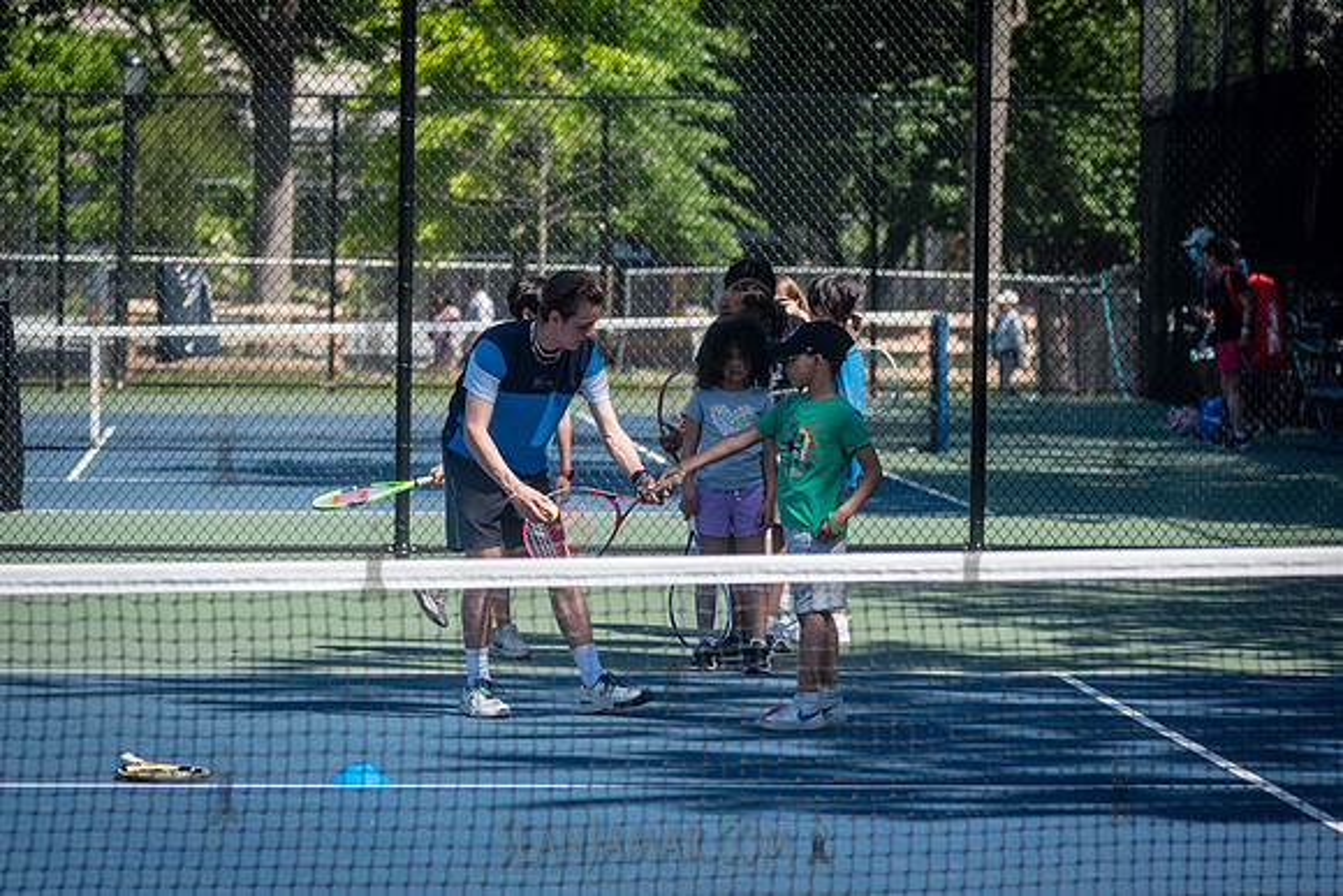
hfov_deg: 11.1
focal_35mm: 185
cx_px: 526
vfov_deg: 7.4
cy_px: 348
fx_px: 6896
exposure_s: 1/800
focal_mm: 145
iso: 200
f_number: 5
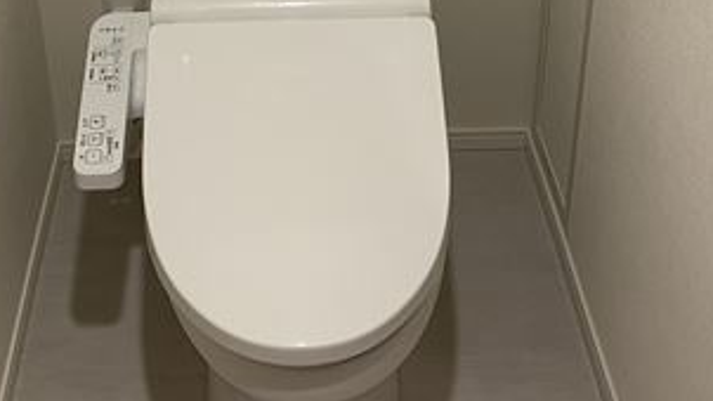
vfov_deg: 18.6
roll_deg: +2.9
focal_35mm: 60
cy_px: -125
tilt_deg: -28.5
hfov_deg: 34.7
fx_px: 1135
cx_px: 272
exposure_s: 1/50
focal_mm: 4.25
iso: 64
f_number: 1.8
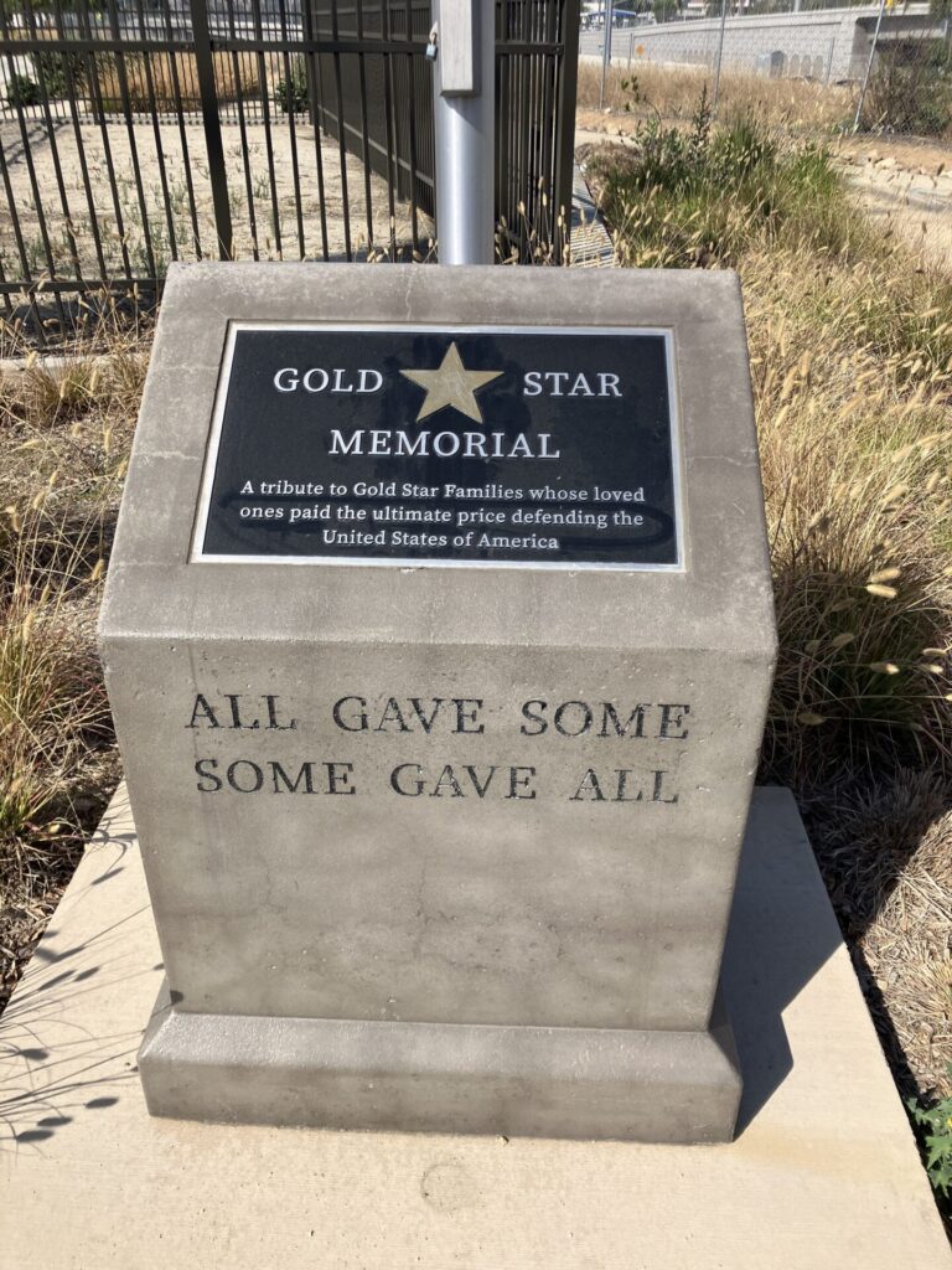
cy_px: 635
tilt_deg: -31.7
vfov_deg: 63.4
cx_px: 476
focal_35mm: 28
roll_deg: +1.6
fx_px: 1027
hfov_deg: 49.7
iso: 32
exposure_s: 1/2208
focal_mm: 3.99
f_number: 1.8
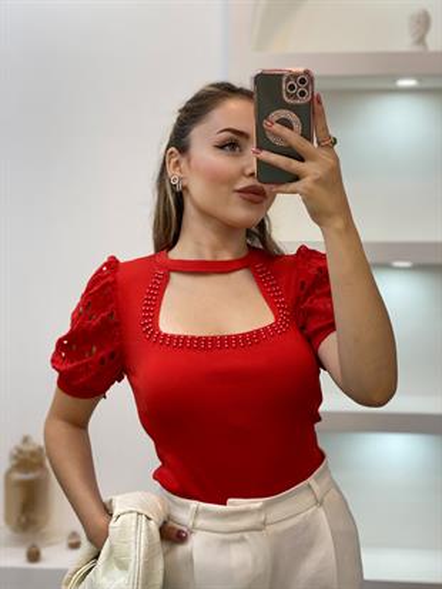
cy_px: 294
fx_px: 885
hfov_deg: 28.0
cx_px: 221
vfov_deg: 36.8
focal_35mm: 52
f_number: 2
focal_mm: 6
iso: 100
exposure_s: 1/100
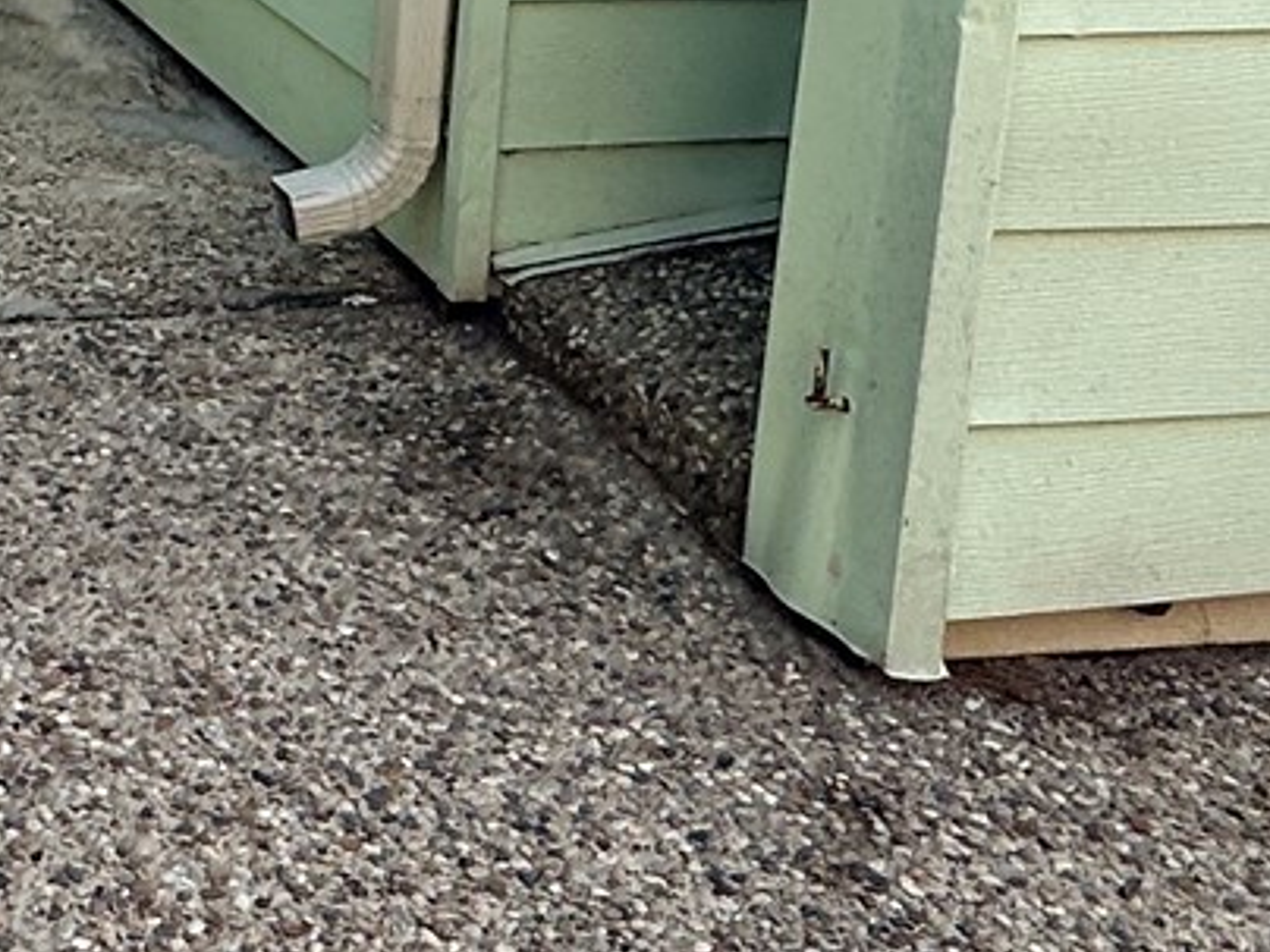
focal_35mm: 71
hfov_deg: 24.6
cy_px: -336
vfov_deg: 19.0
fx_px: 2605
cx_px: -280
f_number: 2.2
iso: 40
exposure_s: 1/711
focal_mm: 2.22
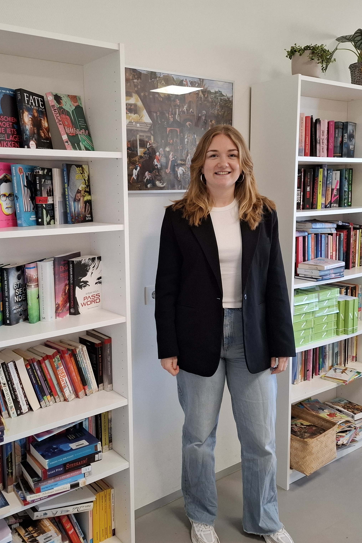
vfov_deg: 58.7
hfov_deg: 41.0
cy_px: 272
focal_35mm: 32
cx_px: 153
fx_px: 483
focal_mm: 5.54
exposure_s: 1/100
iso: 320
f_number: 1.8
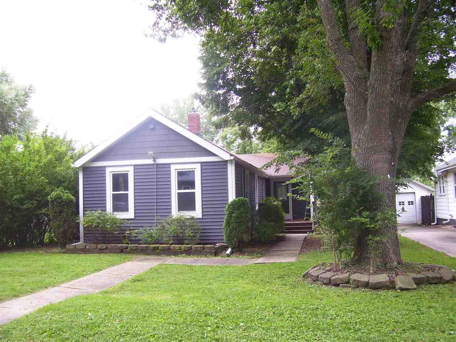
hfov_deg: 54.0
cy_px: 171
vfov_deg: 41.8
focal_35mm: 34
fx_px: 448
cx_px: 228
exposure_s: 1/60
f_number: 2.7
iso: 80
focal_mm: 5.6
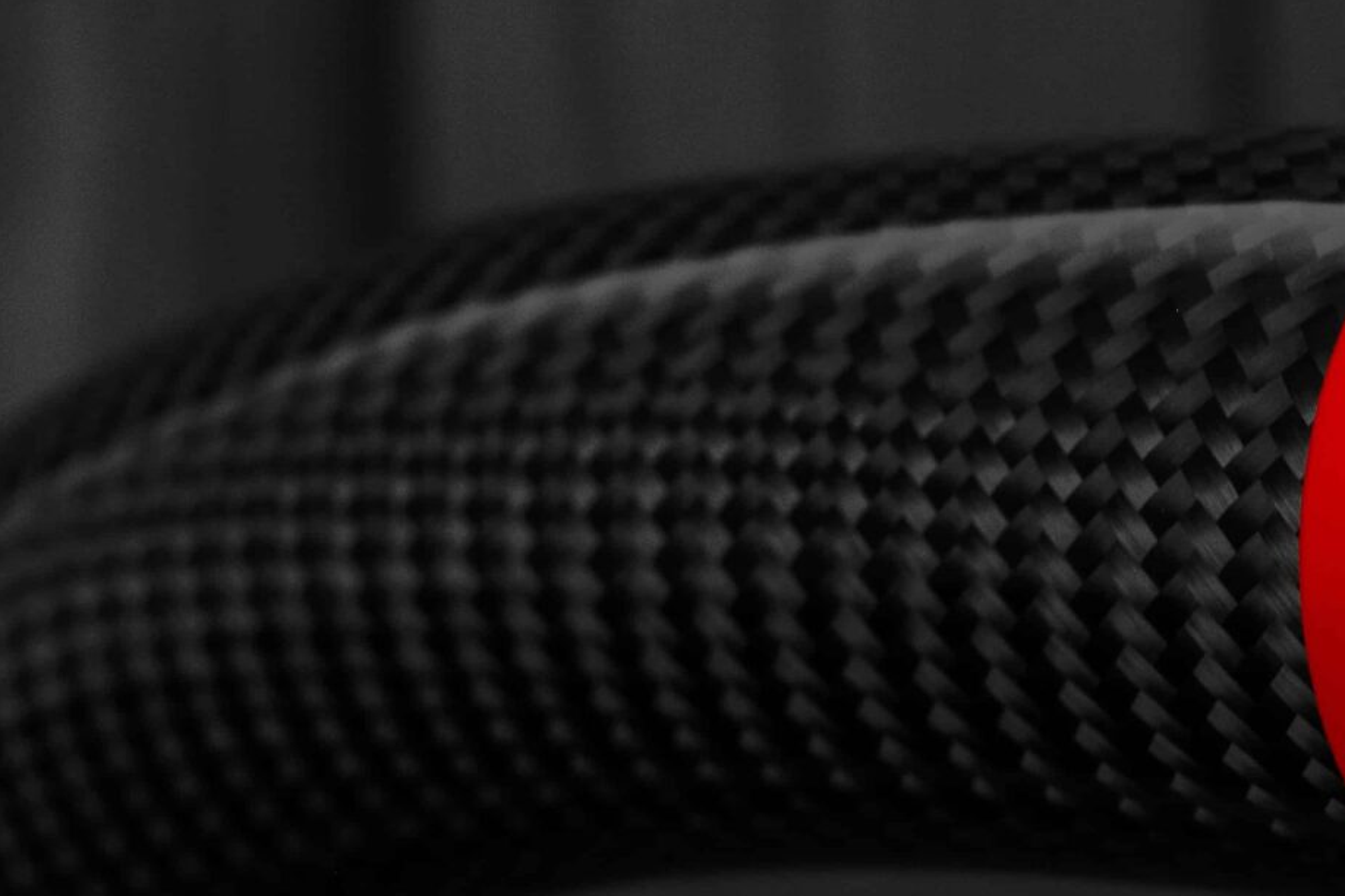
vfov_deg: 9.4
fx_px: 5469
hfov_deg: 13.8
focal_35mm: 146
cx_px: 1415
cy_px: 528
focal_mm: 35
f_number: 6.3
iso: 500
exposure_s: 1/125
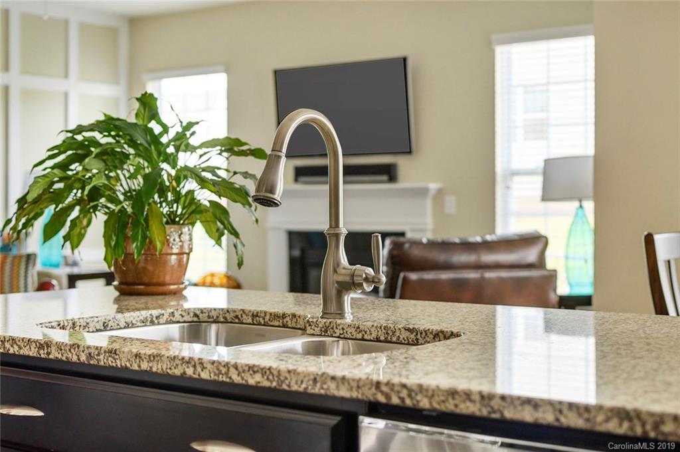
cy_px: 226
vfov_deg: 25.9
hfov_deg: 38.2
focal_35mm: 52
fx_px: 981
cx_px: 340
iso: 250
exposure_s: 1/60
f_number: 2.8
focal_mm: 35
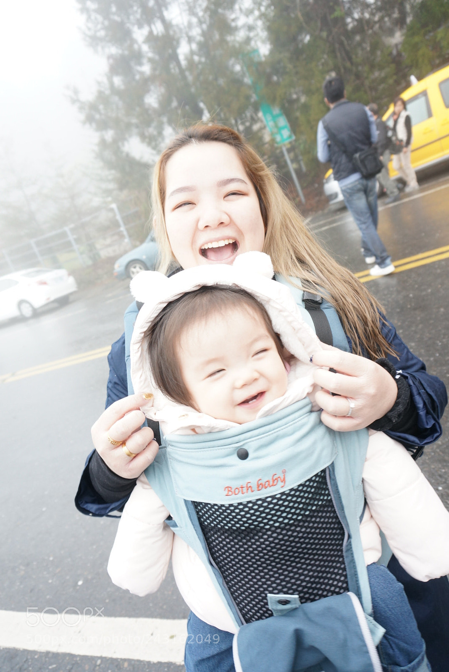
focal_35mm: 24
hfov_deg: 53.2
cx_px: 224
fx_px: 448
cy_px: 336
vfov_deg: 73.7
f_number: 4.5
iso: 400
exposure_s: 1/100
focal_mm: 16
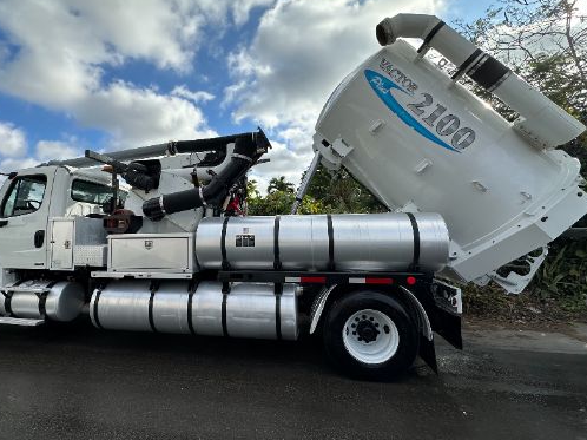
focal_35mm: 18
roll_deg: -0.5
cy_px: 214
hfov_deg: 87.1
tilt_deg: +6.1
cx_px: 246
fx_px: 305
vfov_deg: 71.5
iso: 50
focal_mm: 2.22
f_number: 2.2
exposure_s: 1/1618
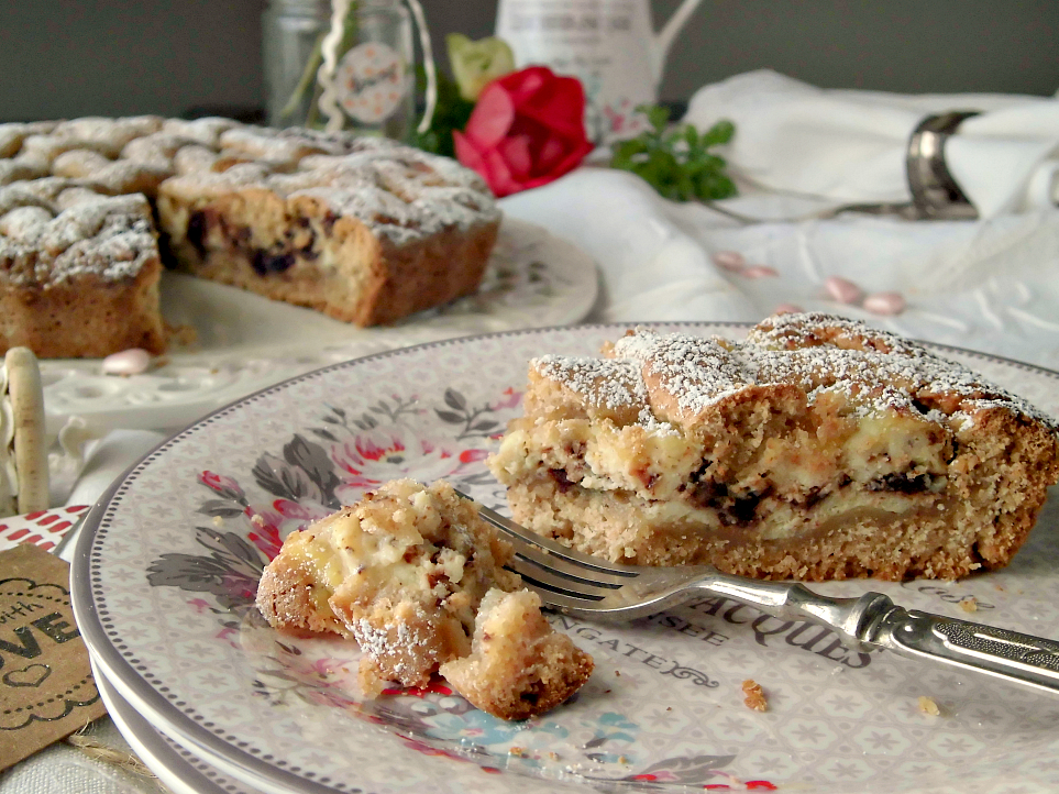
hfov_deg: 38.2
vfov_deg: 29.1
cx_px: 534
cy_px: 411
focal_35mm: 50
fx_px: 1529
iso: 200
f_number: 3.4
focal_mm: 8.3
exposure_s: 1/60
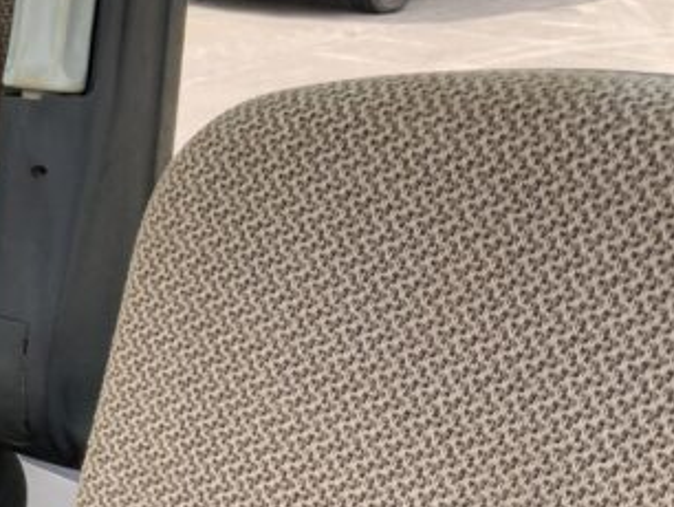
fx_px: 1890
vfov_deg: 15.3
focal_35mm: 97
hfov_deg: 17.4
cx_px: -445
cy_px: 289
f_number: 1.8
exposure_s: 1/180
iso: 16
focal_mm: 3
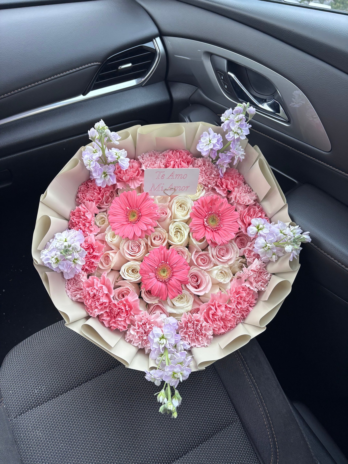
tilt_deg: -41.4
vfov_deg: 67.3
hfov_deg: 53.1
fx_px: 348
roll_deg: +1.2
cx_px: 174
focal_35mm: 26
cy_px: 232
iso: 125
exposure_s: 1/121
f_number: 1.6
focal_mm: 5.96
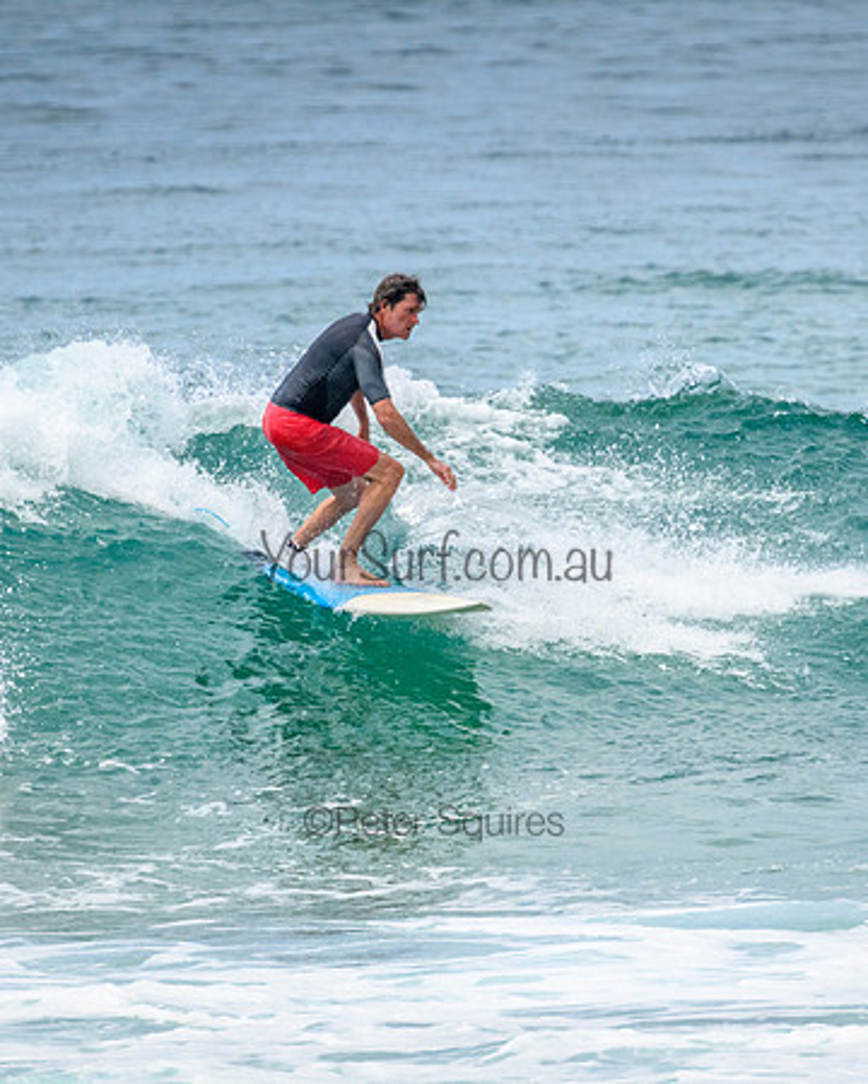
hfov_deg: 1.4
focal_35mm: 1126
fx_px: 36164
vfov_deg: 1.7
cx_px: 556
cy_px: 542
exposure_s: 1/3200
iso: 1800
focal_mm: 800
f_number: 11
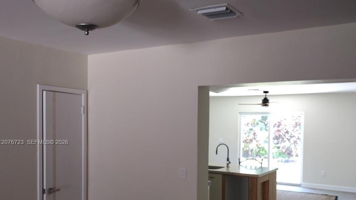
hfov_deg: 50.5
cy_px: 143
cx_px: 175
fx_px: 378
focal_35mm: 40
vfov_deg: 29.4
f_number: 1.7
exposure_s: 1/60
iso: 166
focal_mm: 4.71
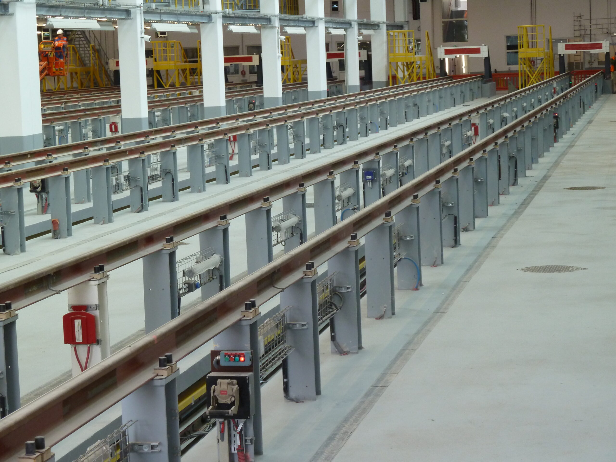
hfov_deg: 18.9
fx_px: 1851
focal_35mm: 104
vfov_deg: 14.2
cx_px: 308
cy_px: 231
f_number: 4.3
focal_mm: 17
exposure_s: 1/50
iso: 200
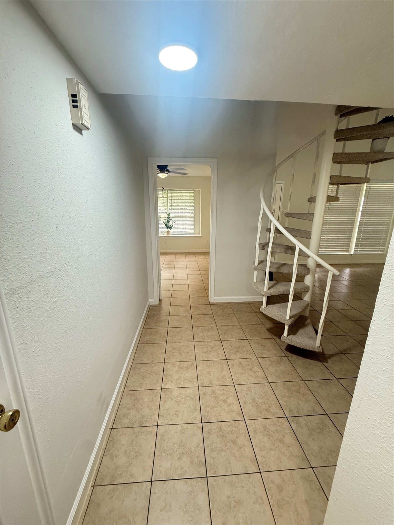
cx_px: 197
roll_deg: -0.6
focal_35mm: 14
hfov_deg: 85.7
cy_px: 262
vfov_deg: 102.1
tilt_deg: -13.3
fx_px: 212
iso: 320
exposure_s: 1/60
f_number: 2.2
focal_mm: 2.22
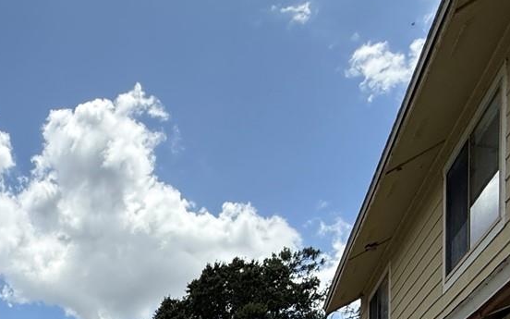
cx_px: -14
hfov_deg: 39.9
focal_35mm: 43
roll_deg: -0.6
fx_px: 598
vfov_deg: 22.3
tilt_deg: -0.2
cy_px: 525
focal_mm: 2.22
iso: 50
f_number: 2.2
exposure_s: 1/2092
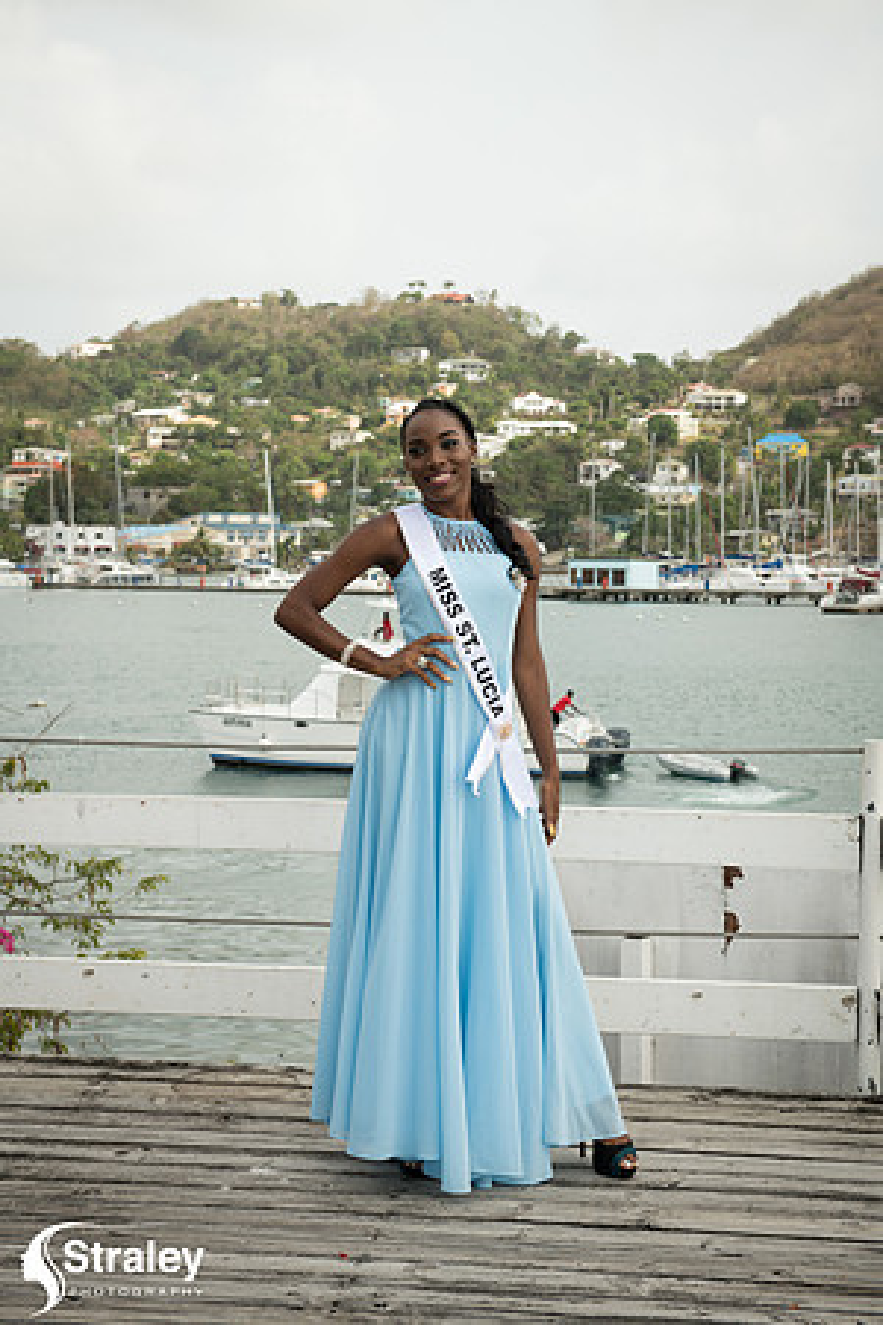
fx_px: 2134
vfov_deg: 34.5
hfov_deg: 23.4
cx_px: 442
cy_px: 662
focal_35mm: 58
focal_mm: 58
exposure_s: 1/160
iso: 100
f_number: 7.1
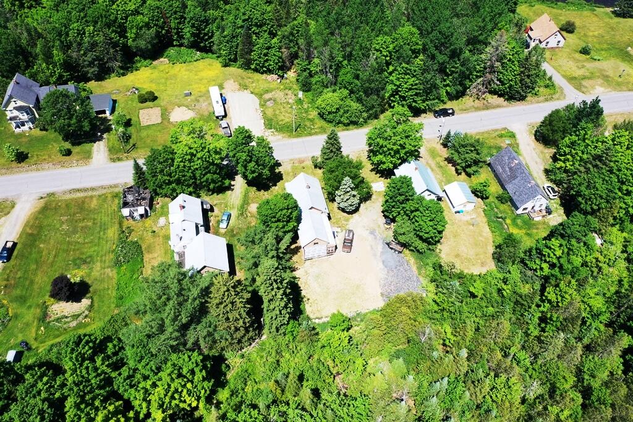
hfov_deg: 65.5
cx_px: 316
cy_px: 211
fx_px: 492
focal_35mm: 28
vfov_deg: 46.4
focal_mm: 10.26
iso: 400
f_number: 6.3
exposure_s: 1/800
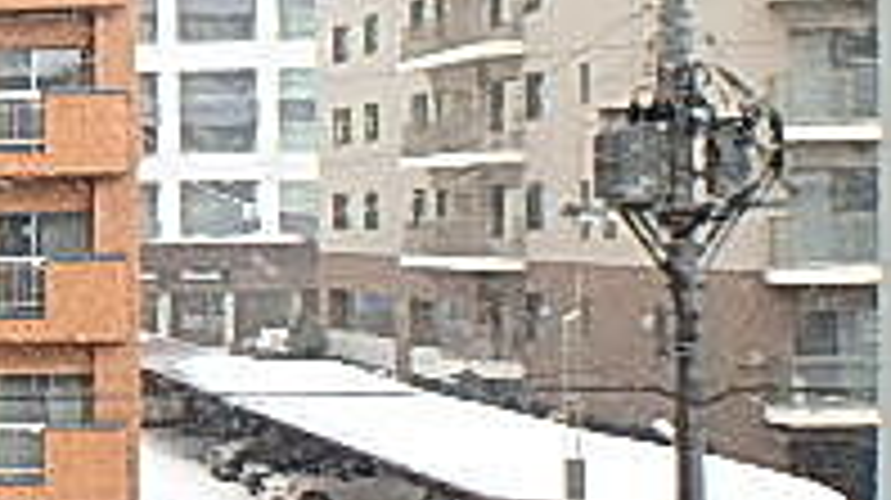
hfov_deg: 23.1
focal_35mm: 74
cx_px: -450
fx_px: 1747
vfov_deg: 16.2
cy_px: 320
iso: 125
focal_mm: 3.7
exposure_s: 1/80
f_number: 3.5
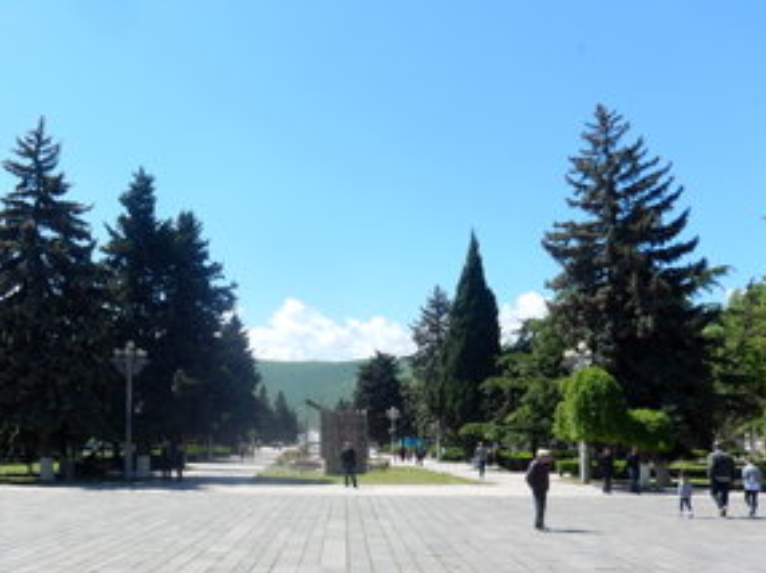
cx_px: 252
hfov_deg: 51.6
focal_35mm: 35
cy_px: 364
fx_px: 774
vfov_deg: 40.3
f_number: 6.8
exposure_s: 1/800
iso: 125
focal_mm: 4.5
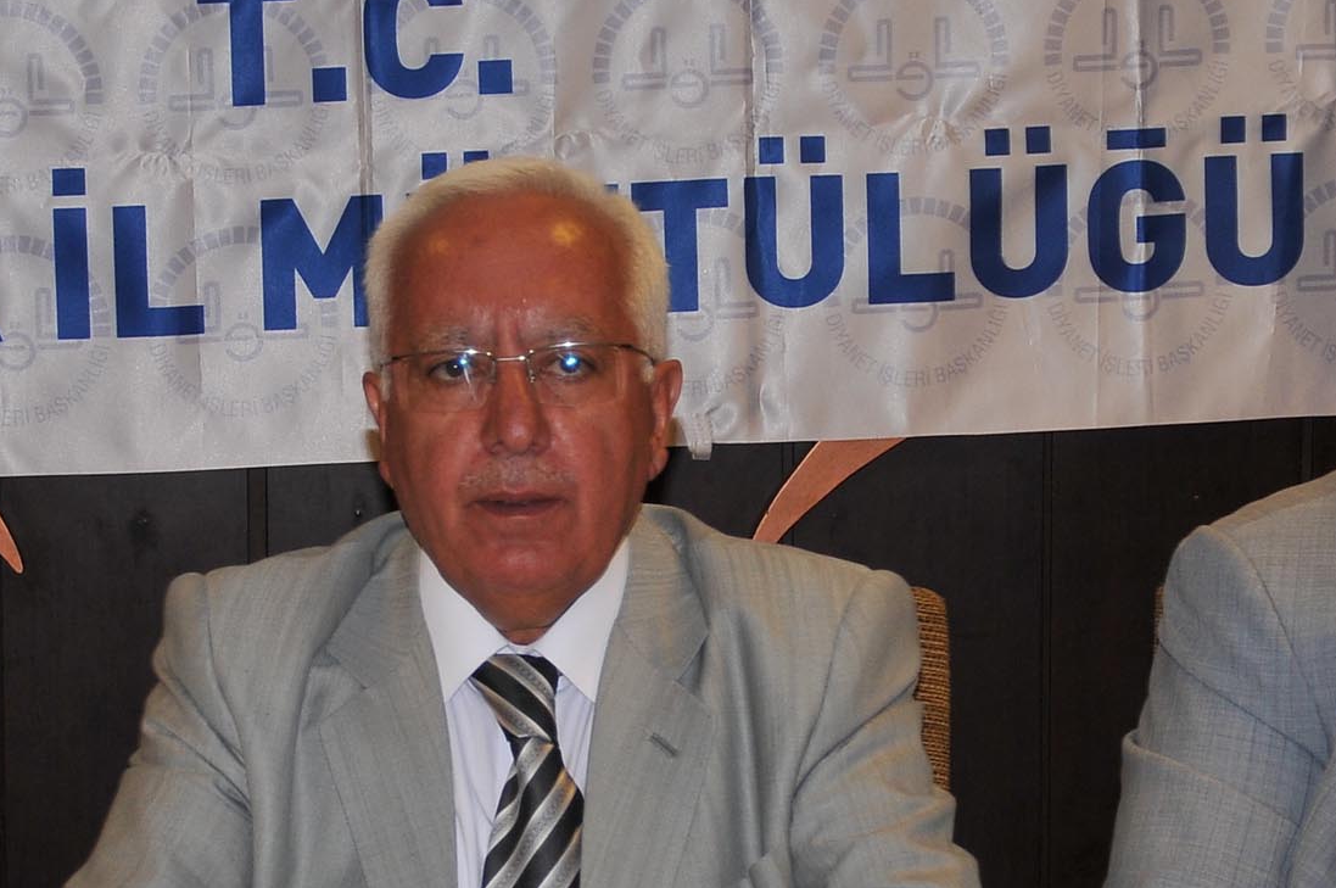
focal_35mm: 126
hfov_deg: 16.3
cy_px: 398
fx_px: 4671
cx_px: 516
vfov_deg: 10.9
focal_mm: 30
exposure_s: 1/60
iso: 250
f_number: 4.2
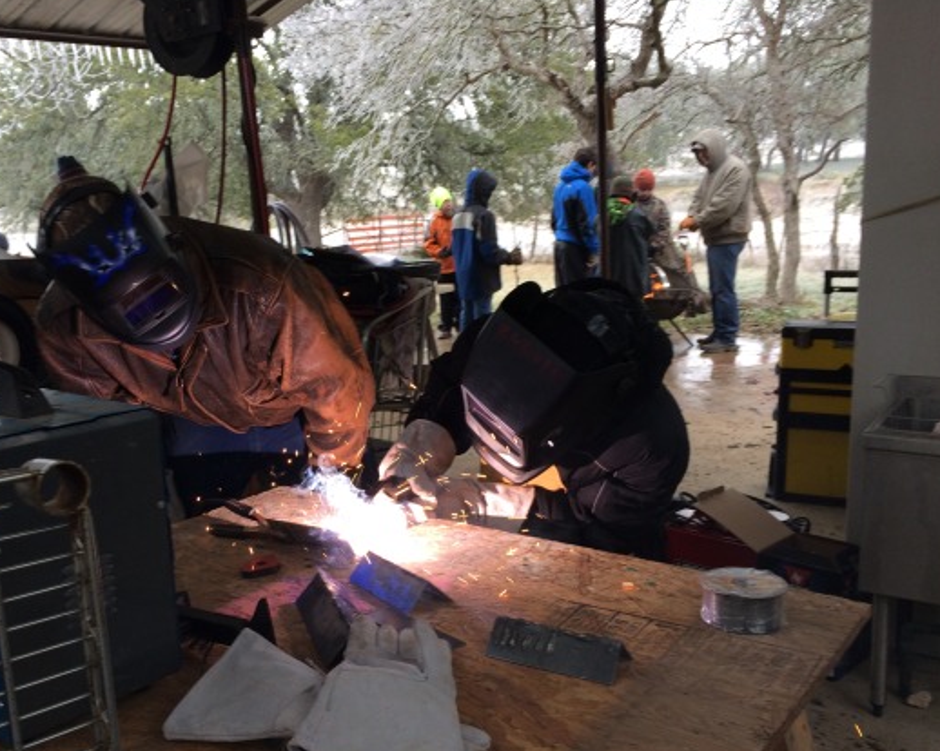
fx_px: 973
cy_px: 419
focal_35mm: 35
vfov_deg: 42.1
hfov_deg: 51.2
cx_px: 379
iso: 50
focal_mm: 4.15
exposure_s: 1/120
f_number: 2.2
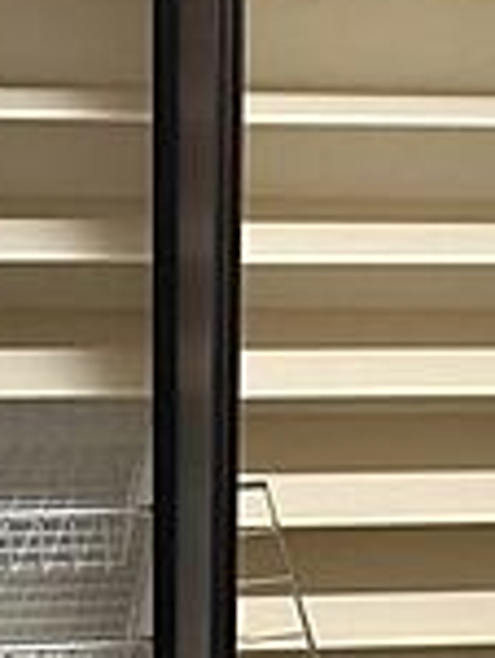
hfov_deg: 25.9
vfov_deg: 33.3
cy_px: 127
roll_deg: -1.7
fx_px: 1065
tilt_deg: -8.4
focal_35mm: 56
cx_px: 359
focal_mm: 2.22
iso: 500
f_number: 2.2
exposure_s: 1/60
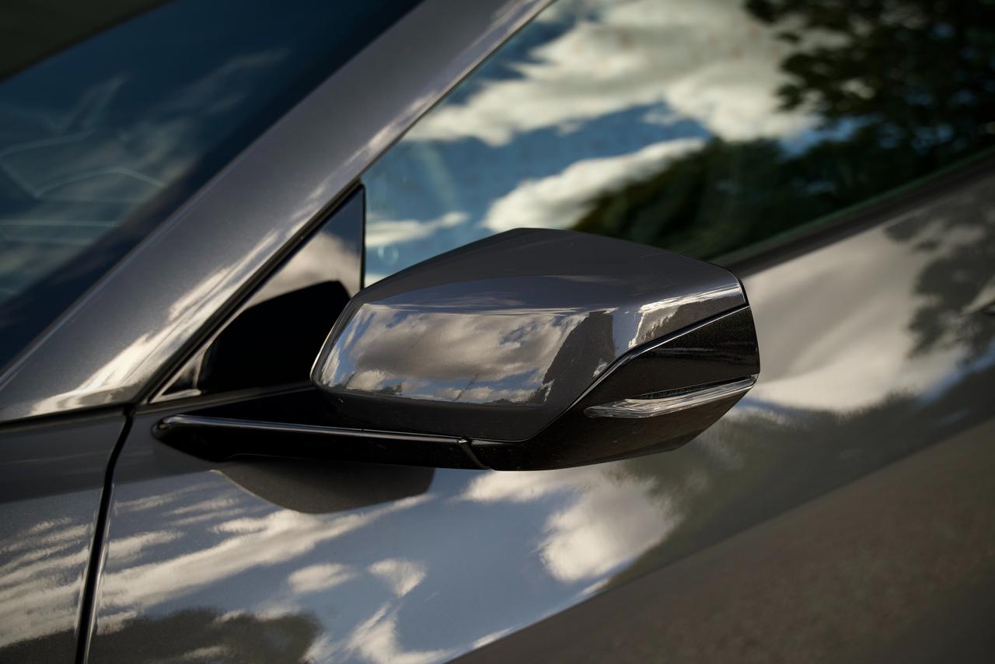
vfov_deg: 27.3
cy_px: 332
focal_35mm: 50
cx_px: 498
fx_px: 1368
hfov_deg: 40.0
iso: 250
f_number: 3.2
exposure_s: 1/50
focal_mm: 33
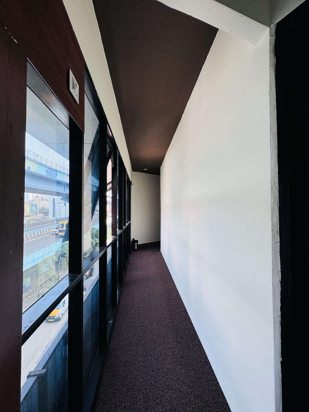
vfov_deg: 102.1
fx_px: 167
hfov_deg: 85.7
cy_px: 206
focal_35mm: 14
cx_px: 154
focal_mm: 2.22
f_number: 2.2
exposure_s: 1/100
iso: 100
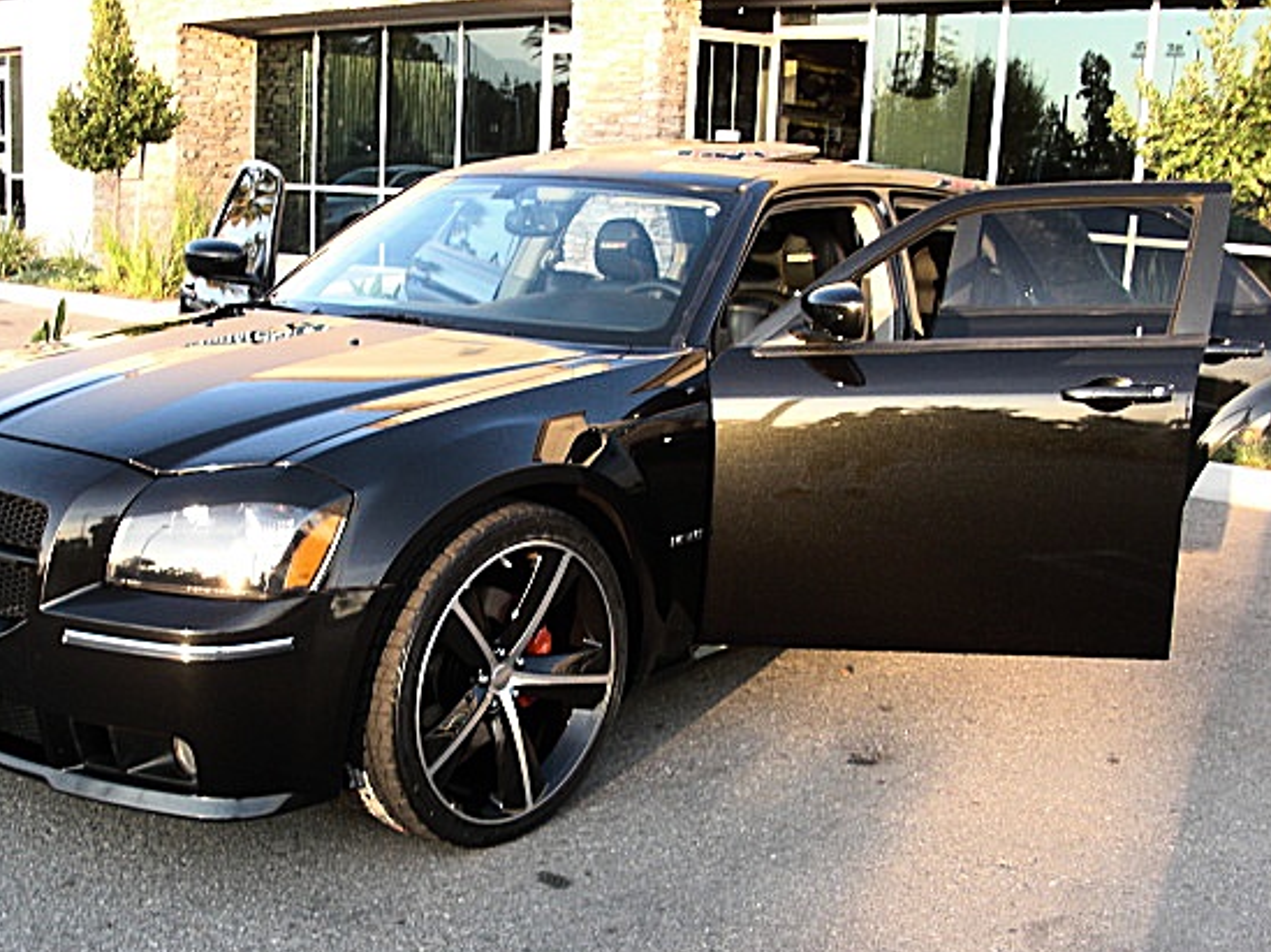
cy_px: 540
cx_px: 551
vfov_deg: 34.3
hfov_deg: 44.7
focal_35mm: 42
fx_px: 1541
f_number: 2.8
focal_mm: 6.3
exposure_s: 1/125
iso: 100
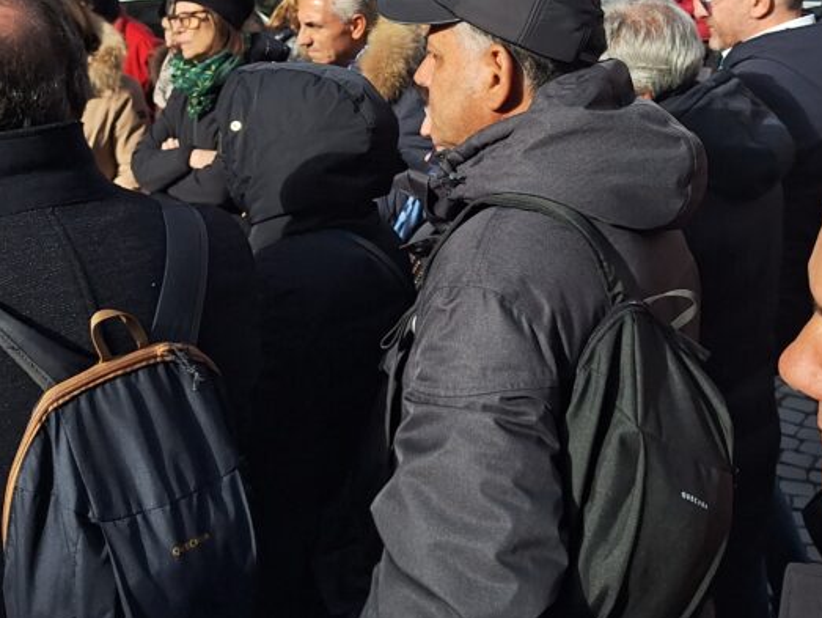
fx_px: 1069
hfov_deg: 42.0
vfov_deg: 31.2
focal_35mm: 45
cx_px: 440
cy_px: 99
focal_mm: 5.54
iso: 40
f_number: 1.8
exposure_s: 1/1689
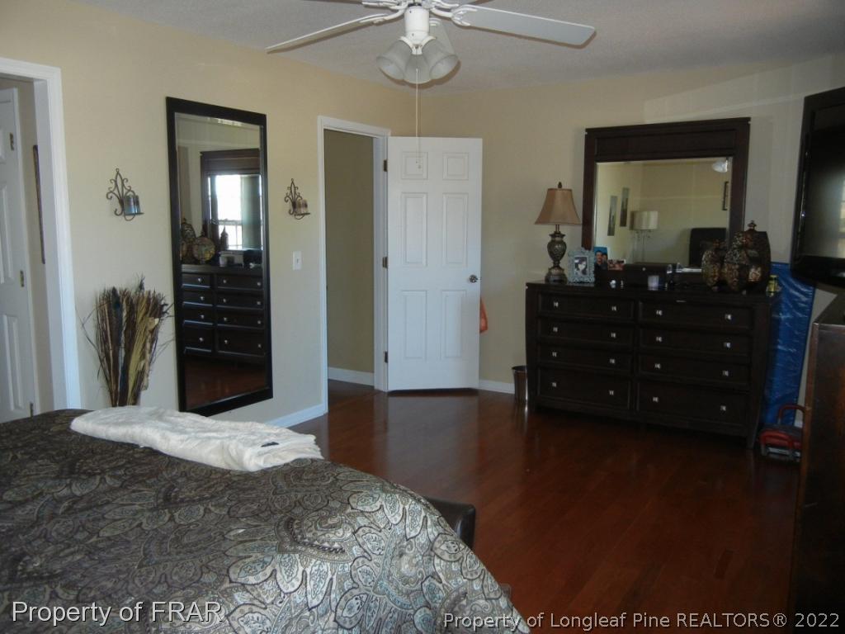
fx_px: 732
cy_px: 317
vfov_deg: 46.8
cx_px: 422
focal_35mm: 30
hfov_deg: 60.0
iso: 277
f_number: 3.5
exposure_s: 1/30
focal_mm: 5.4
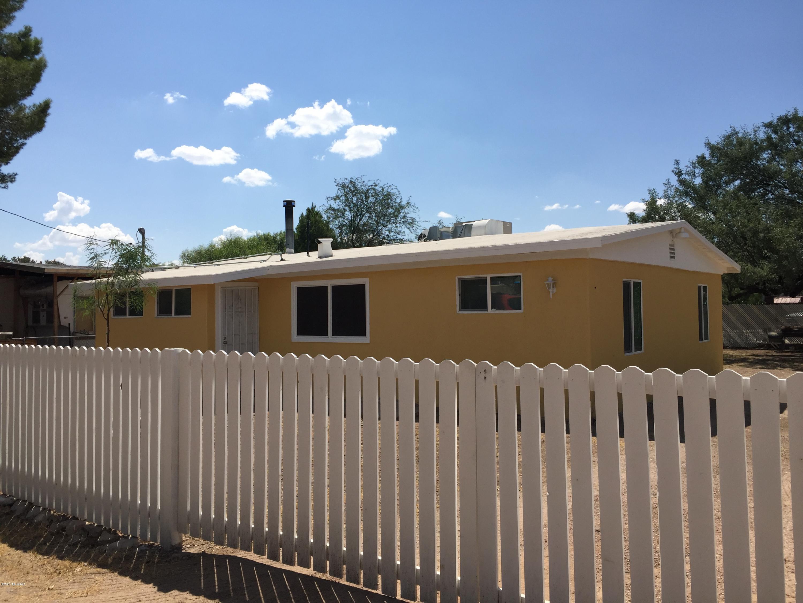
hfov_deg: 61.7
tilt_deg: +0.7
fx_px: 673
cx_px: 402
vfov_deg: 48.2
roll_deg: +1.5
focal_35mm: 29
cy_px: 302
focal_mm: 4.15
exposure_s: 1/3300
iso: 32
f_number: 2.2
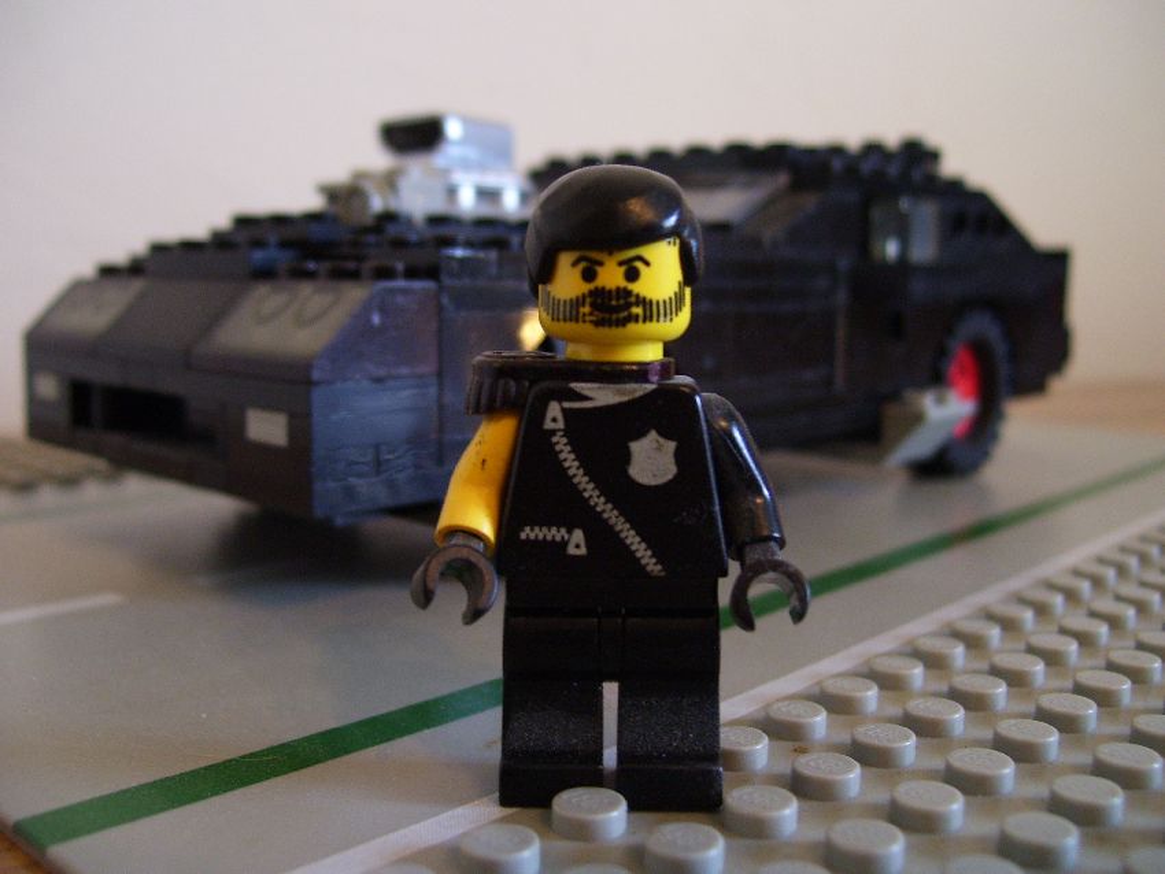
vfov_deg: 38.7
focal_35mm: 37
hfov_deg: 50.1
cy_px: 437
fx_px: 1246
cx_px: 582
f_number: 2.7
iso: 160
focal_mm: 6
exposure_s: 1/8
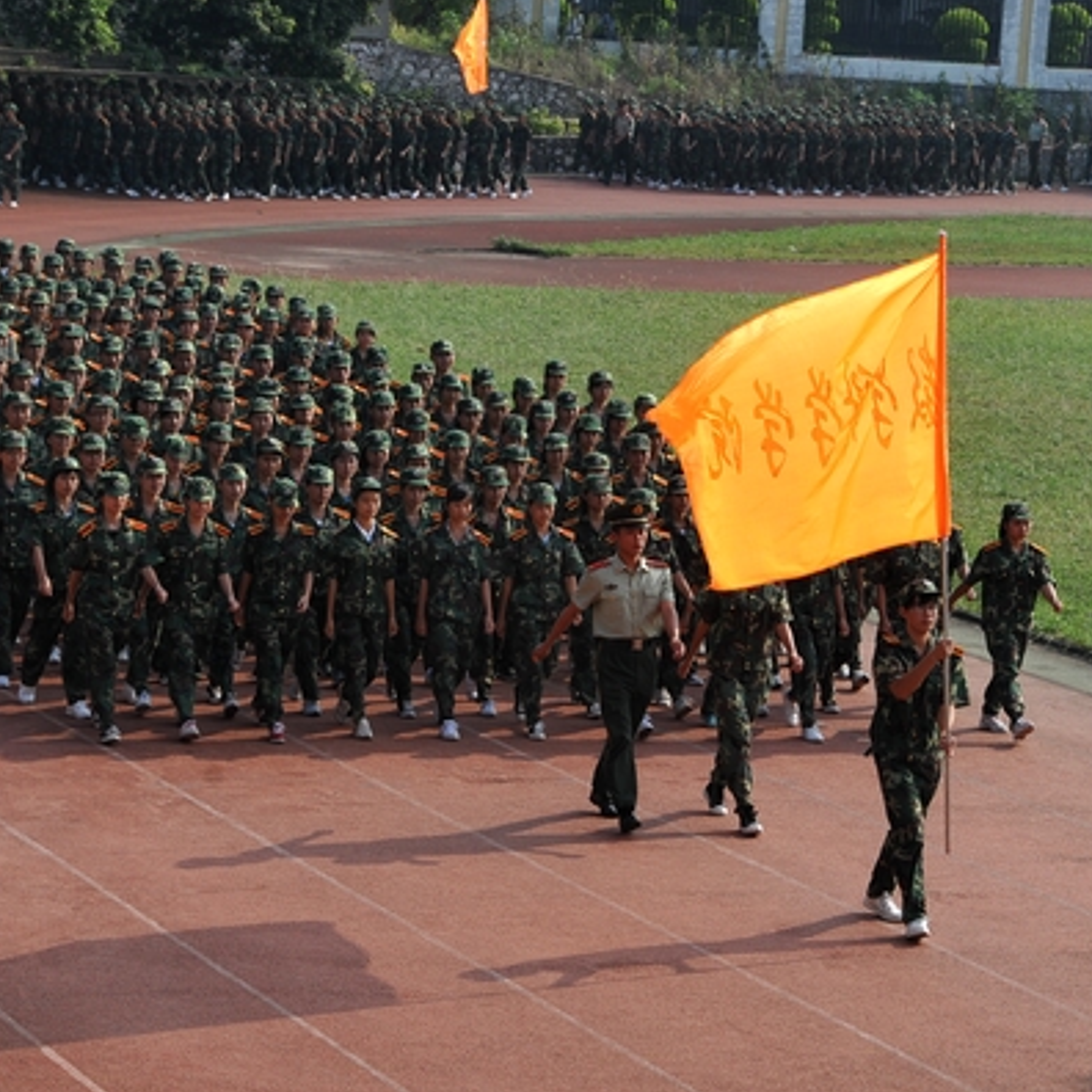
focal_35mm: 135
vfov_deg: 12.9
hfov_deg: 12.9
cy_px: 545
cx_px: 565
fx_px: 4818
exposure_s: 1/320
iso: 200
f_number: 9
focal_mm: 70
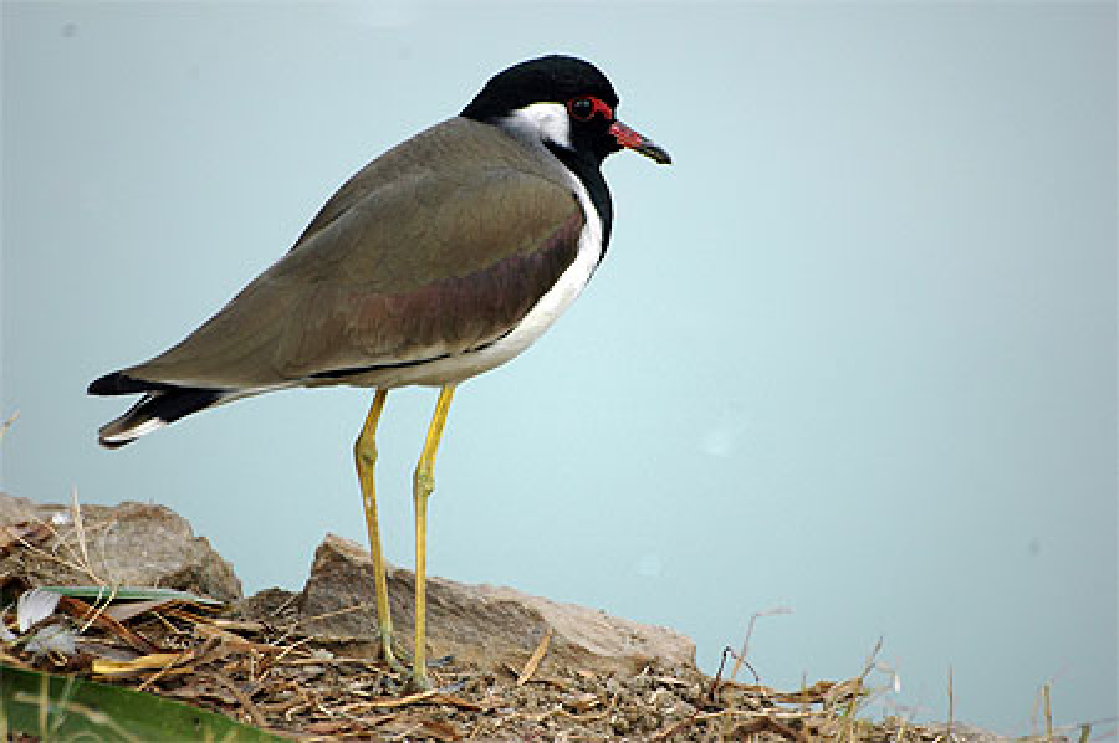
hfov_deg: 4.6
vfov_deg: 3.0
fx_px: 13972
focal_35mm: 450
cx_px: 560
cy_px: 372
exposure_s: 1/250
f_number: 5.6
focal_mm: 300
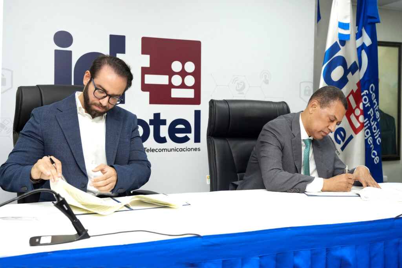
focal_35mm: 41
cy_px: 134
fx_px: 459
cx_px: 201
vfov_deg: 32.6
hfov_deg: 47.3
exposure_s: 1/160
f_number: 5
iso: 2500
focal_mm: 41.1
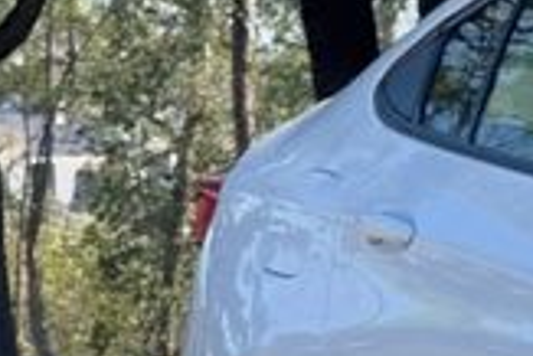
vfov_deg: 2.9
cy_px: 7
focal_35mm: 468
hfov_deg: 4.3
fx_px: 6935
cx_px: 1310
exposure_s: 1/213
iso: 25
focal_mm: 9
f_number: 2.8
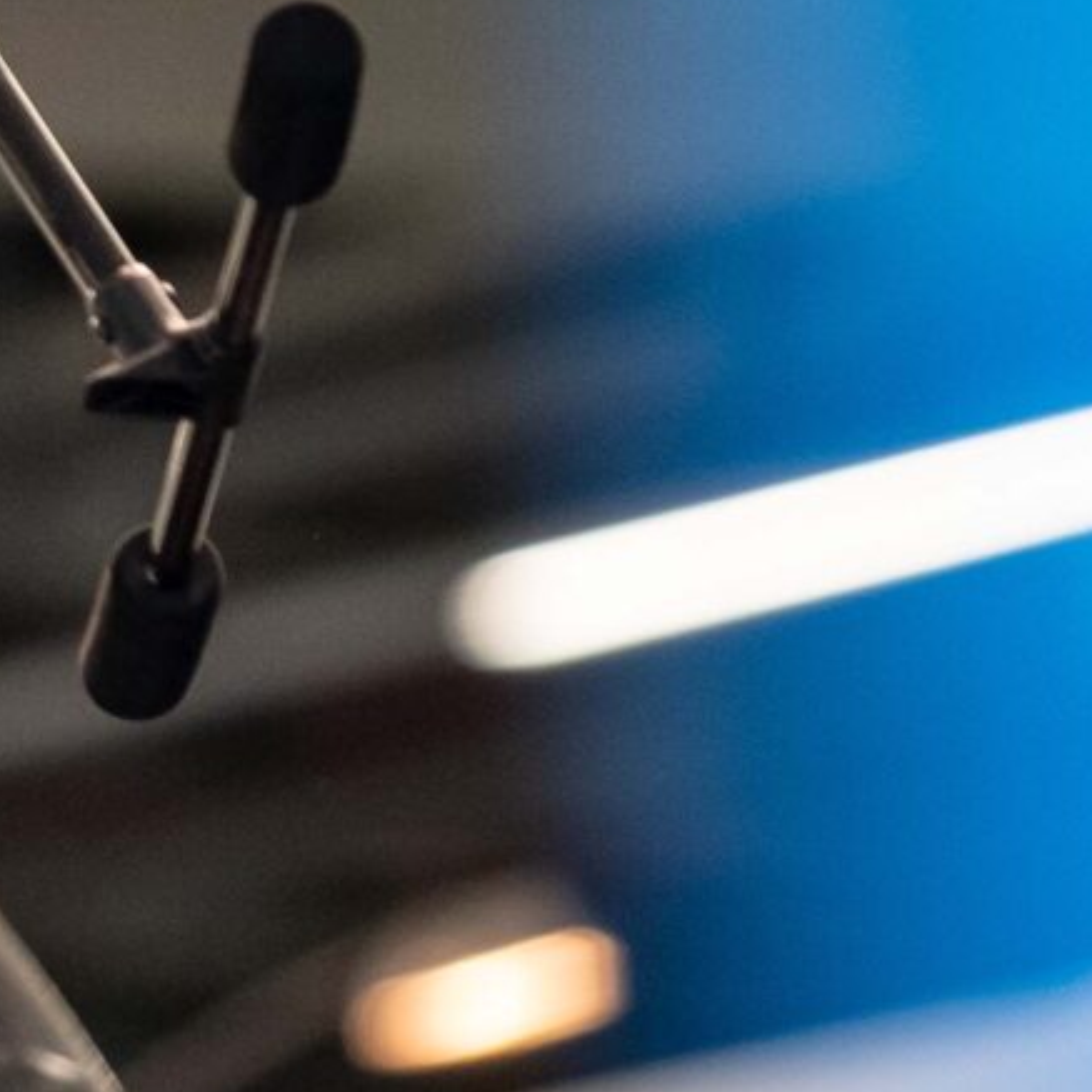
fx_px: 26125
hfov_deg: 2.4
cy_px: -186
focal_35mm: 732
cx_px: -817
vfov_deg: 2.4
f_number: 2.8
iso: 800
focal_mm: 98.2
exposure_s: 1/160
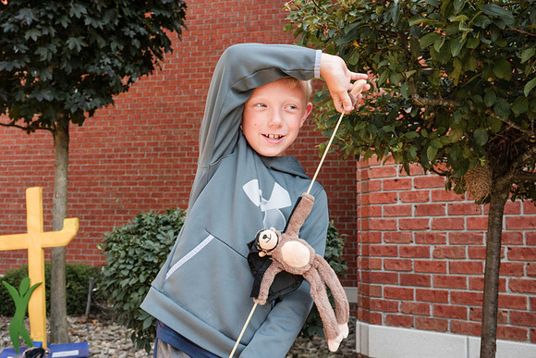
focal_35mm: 38
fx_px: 559
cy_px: 176
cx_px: 266
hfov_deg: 51.3
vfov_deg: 35.5
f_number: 14
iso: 6400
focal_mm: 35
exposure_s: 1/640
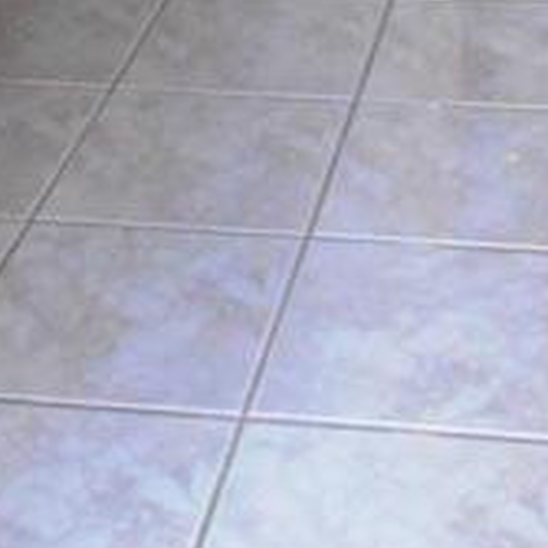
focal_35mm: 106
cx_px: 400
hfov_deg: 16.4
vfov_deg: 14.0
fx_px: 1899
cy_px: -535
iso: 800
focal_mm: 4.7
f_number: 3.4
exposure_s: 1/100
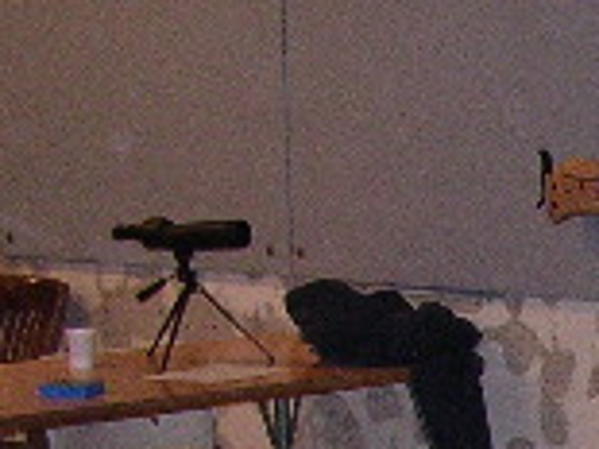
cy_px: 867
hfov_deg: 11.7
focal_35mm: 157
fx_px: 2715
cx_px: 1051
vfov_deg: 8.9
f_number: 2.8
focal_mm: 5.8
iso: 378
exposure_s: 1/60.1
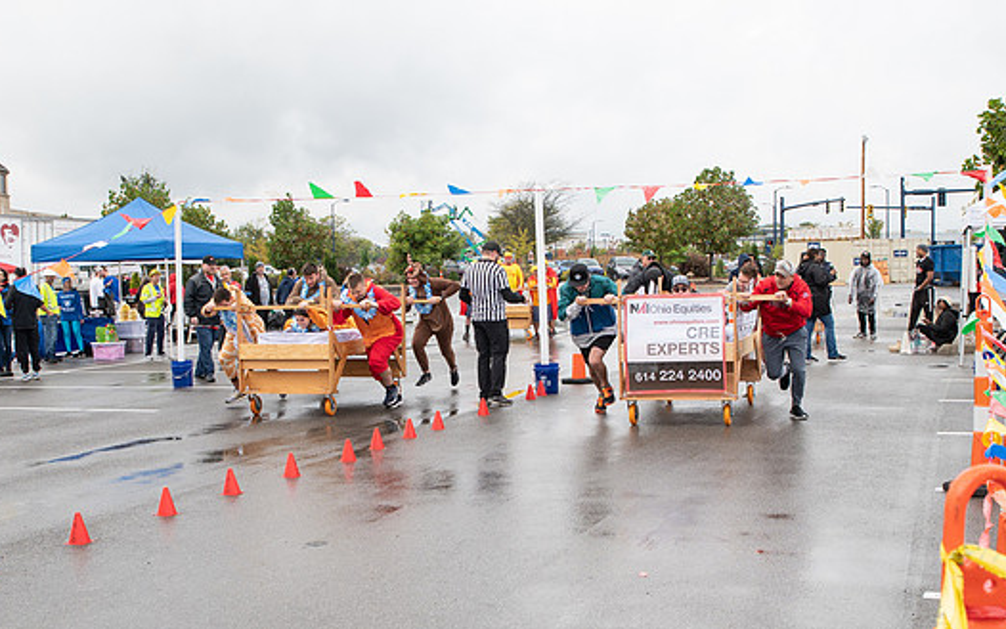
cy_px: 410
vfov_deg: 27.3
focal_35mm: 47
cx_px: 464
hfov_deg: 42.6
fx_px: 1289
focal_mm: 26
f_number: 6.3
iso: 400
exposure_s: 1/400
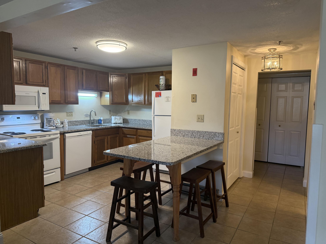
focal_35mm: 24
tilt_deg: -4.6
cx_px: 163
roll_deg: -0.7
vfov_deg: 56.8
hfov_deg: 71.6
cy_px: 122
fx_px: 226
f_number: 1.78
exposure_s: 1/120
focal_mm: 6.76
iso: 320
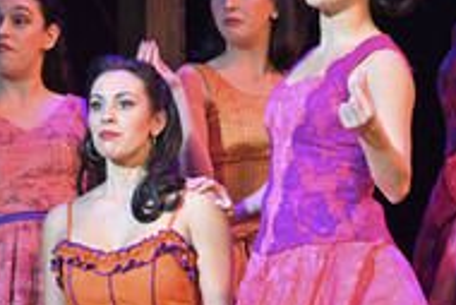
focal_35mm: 379
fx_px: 4804
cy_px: 180
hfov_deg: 5.4
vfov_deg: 3.6
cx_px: 71
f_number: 5.3
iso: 1000
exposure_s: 1/100
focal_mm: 160
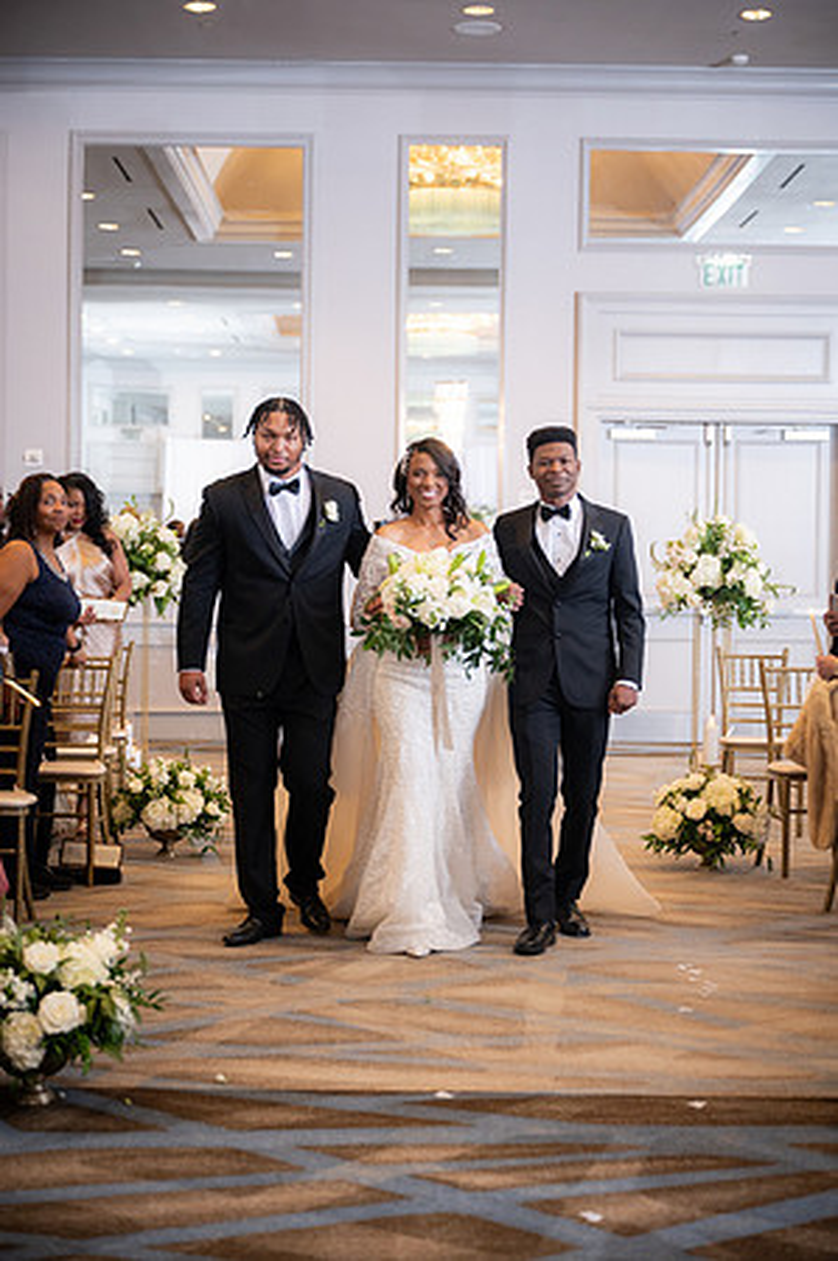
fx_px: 2030
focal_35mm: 58
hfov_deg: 23.3
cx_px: 419
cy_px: 630
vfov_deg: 34.5
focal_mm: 58
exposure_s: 1/200
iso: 2000
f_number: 2.8
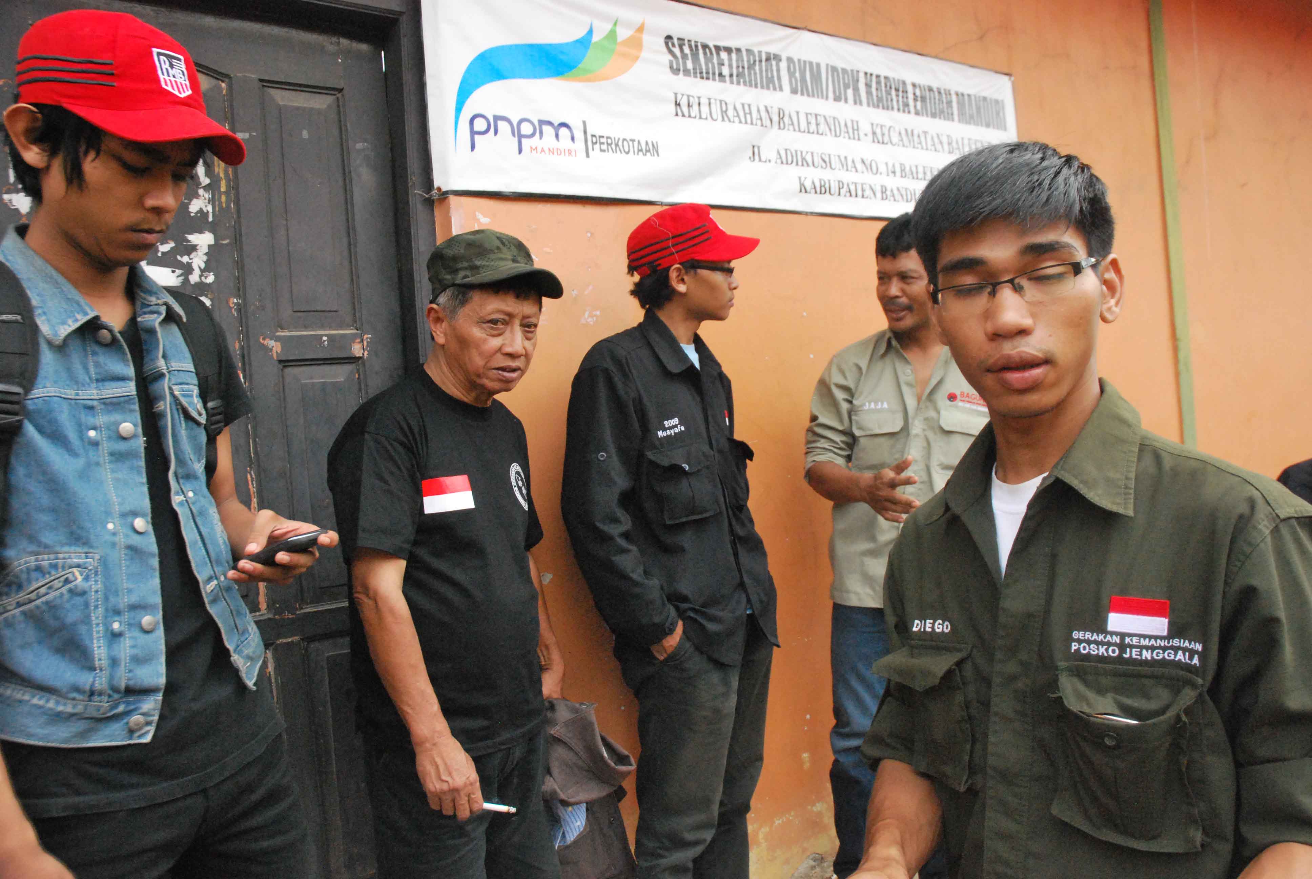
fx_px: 985
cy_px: 440
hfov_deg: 67.3
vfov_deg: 48.0
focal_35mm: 27
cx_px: 656
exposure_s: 1/500
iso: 1600
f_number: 8
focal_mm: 18
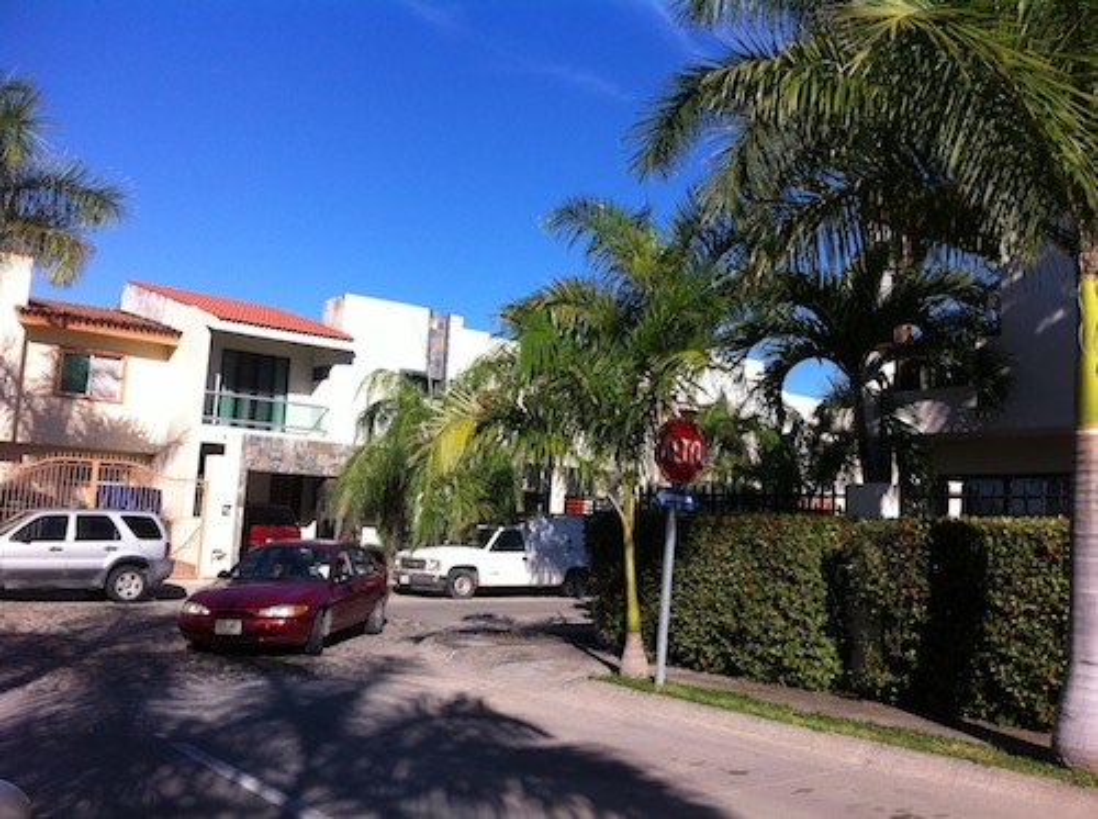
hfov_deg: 52.7
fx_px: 1108
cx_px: 549
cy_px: 410
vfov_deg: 40.6
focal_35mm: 35
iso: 80
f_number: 2.8
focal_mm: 3.85
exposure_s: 1/1207
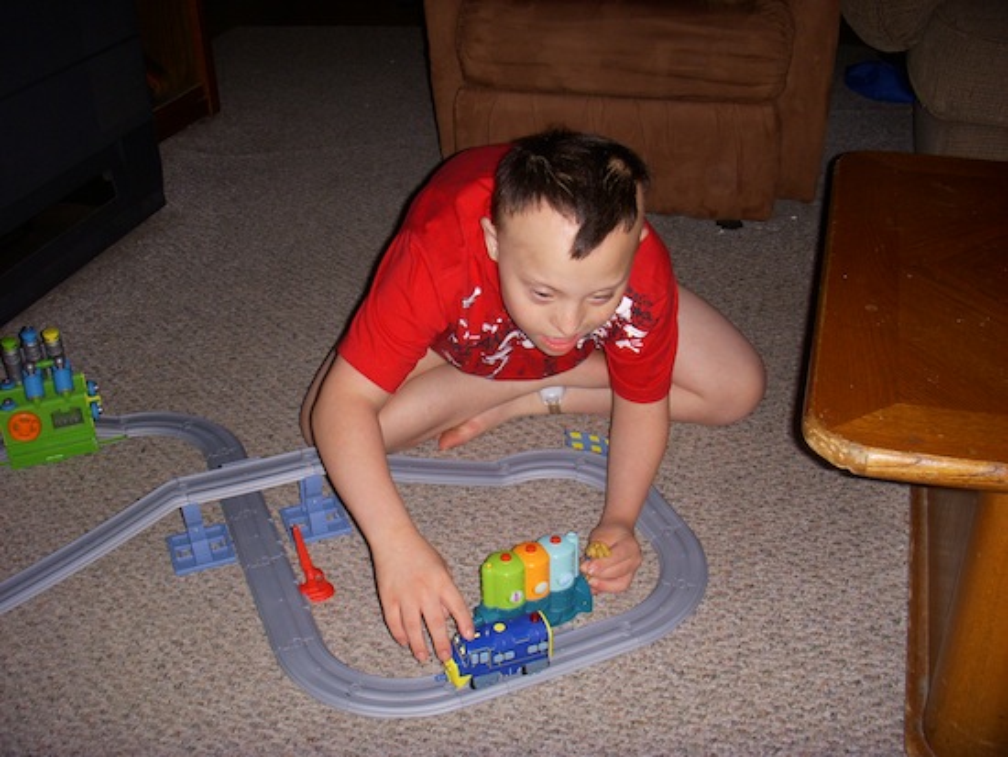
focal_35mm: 38
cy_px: 378
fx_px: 1107
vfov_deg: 37.7
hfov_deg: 49.0
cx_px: 504
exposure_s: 1/30
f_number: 3.3
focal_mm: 6.3
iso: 100
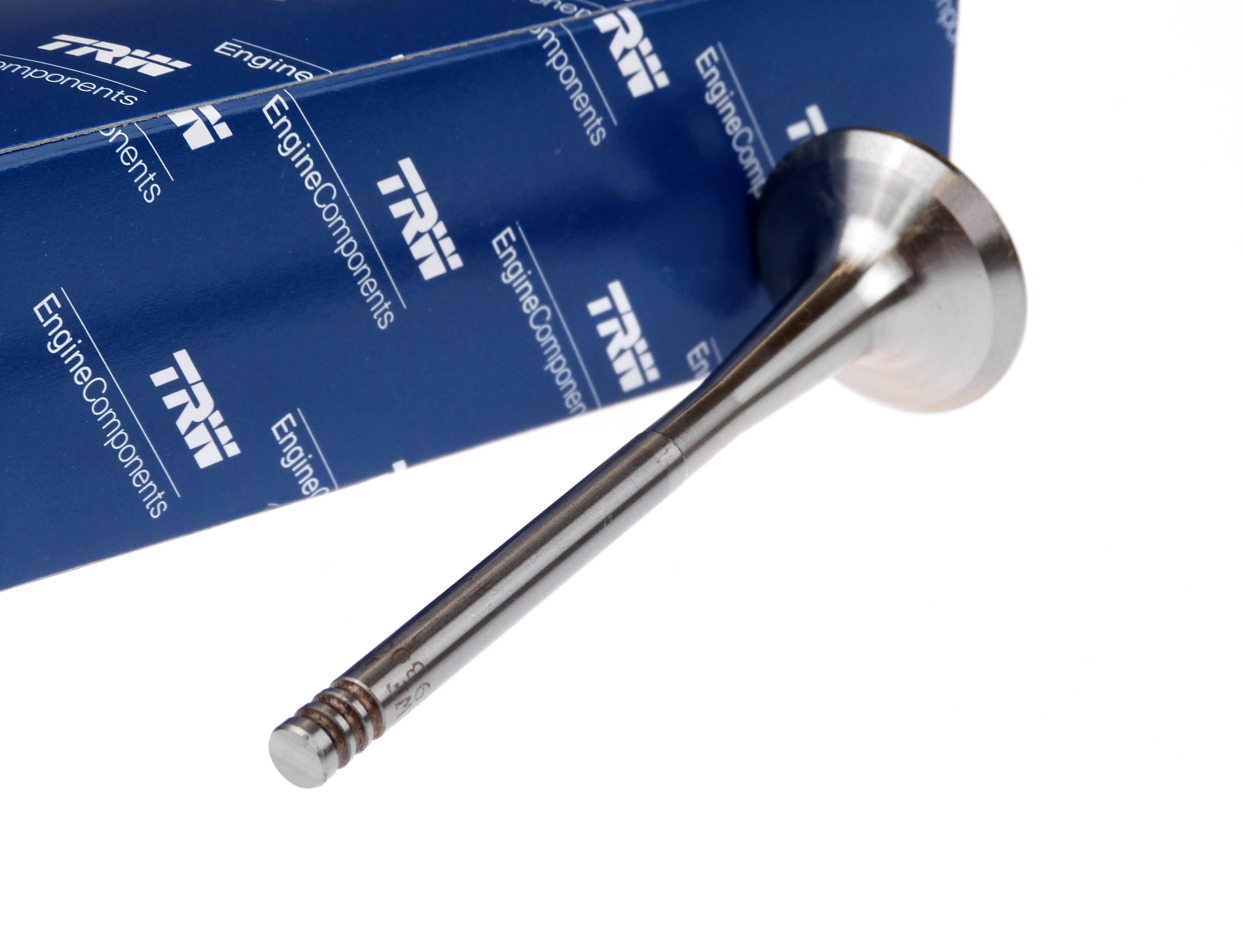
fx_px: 3986
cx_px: 622
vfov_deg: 13.3
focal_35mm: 111
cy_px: 466
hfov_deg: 17.7
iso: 100
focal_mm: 20.1
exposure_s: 1/100
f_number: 4
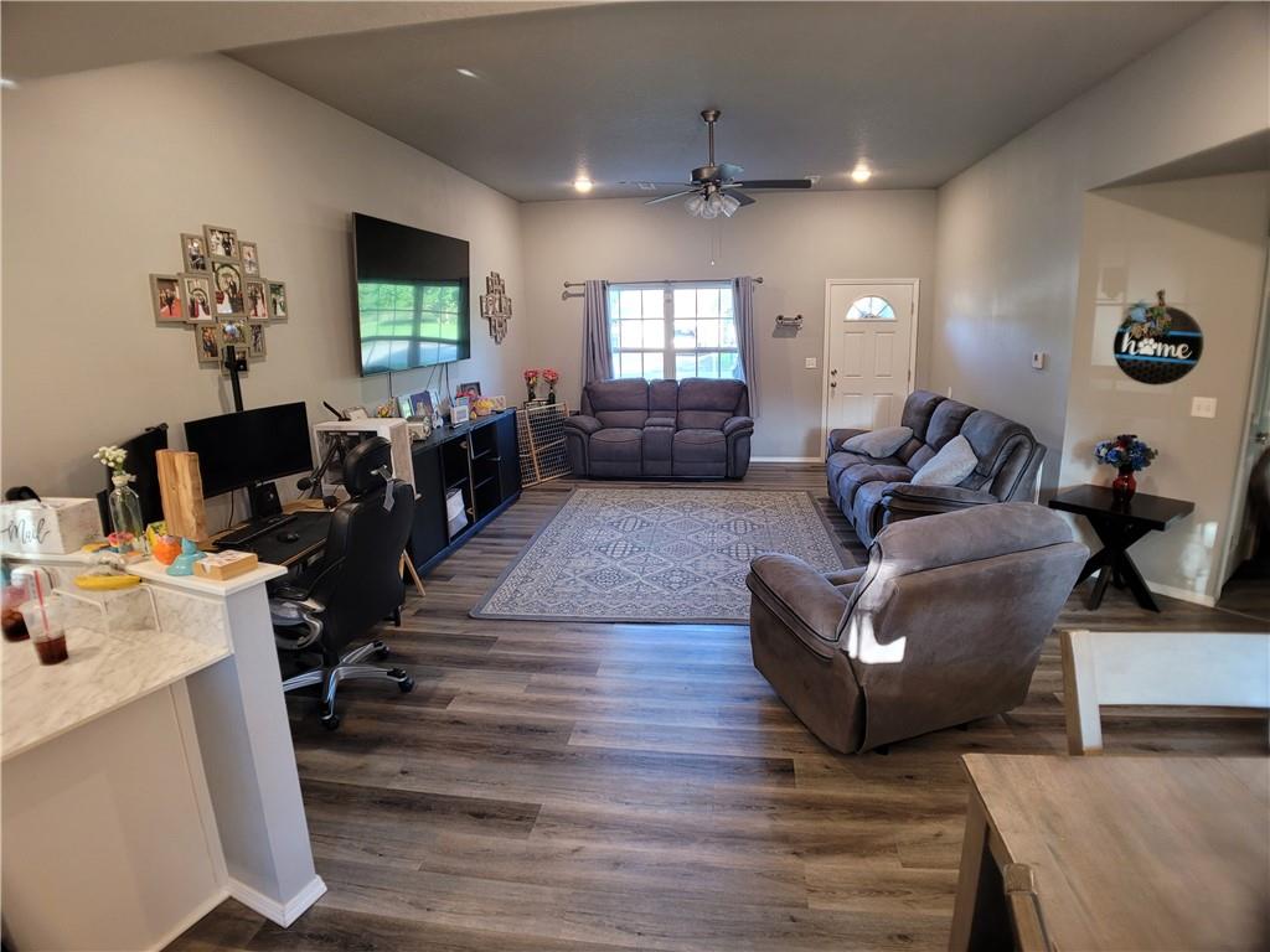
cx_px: 635
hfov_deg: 67.3
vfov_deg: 53.1
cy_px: 476
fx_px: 954
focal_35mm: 26
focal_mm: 5.4
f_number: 1.8
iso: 160
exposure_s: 1/40
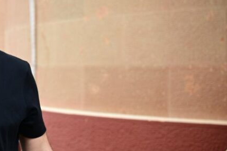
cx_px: -31
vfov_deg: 17.0
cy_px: 101
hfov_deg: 23.6
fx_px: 504
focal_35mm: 80
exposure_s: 1/5000
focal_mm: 35
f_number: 2.8
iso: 1000
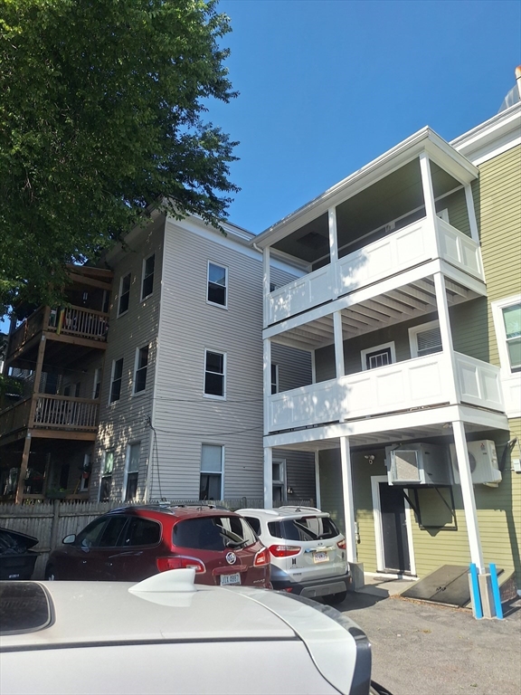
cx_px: 260
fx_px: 462
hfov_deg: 58.9
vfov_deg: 73.9
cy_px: 348
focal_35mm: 23
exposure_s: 1/2506
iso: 40
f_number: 1.8
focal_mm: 5.54
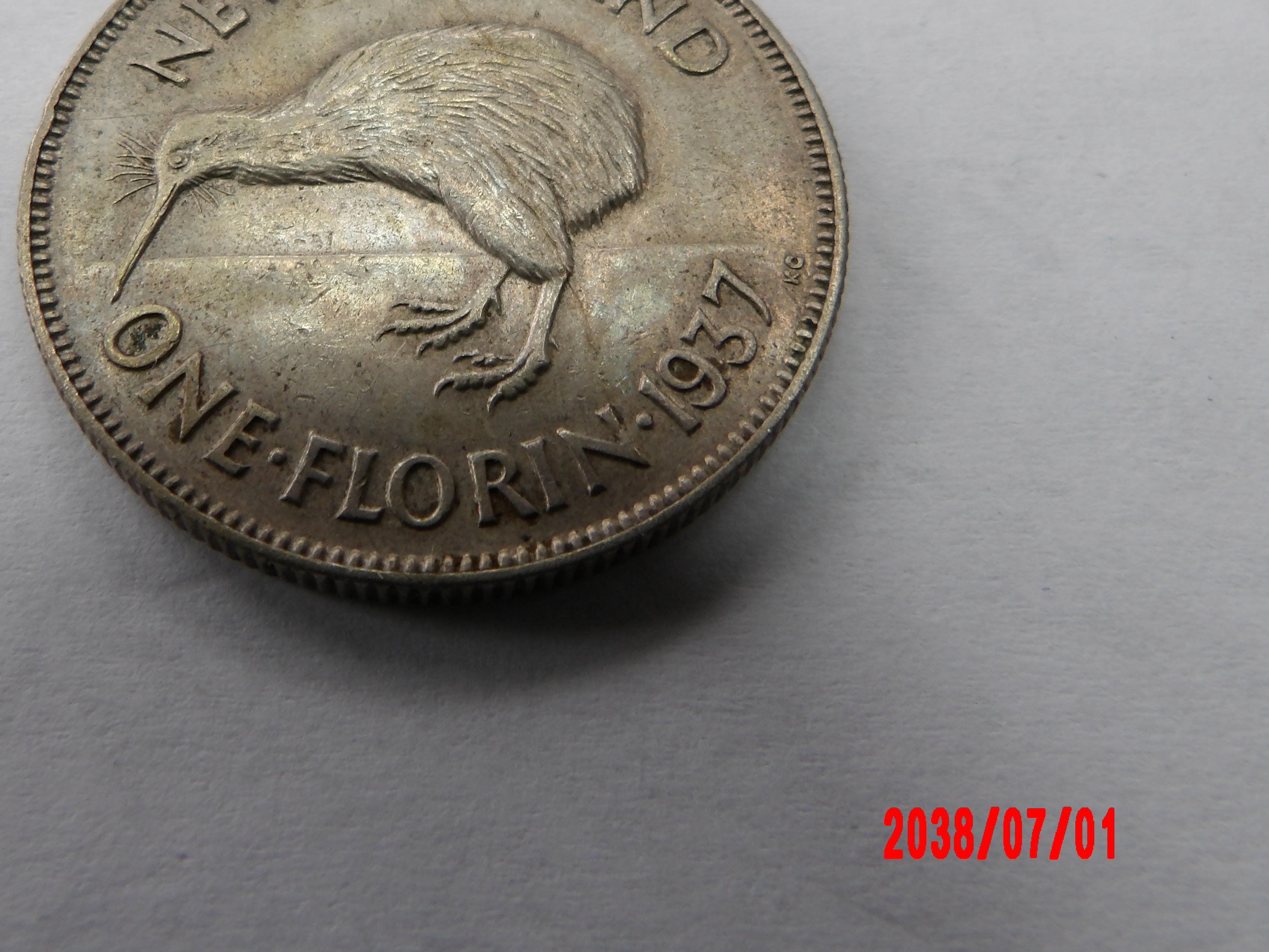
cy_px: 270
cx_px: 496
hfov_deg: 52.2
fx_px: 1283
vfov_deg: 39.9
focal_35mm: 35
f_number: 4.1
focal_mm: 4.2
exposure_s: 1/37
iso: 100
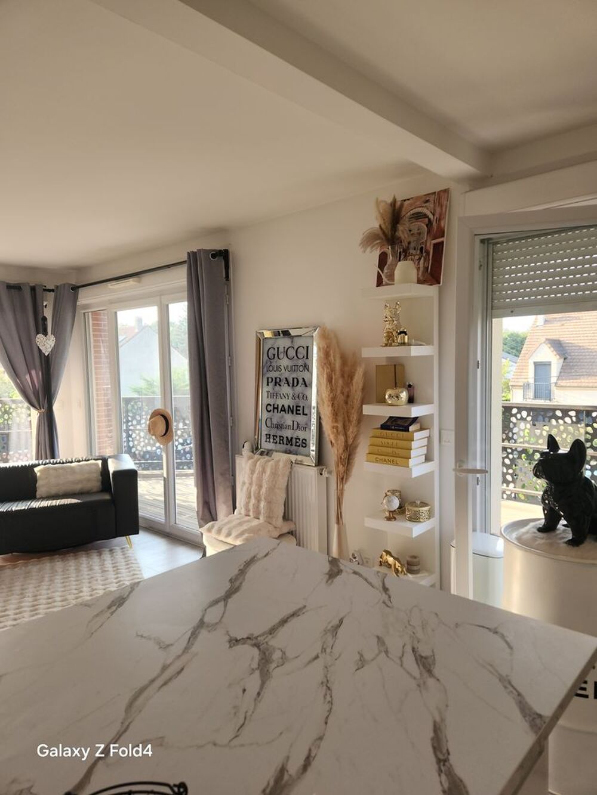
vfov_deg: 73.9
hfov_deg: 58.9
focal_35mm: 23
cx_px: 298
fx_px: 529
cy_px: 398
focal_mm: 5.4
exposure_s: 1/100
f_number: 1.8
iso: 32
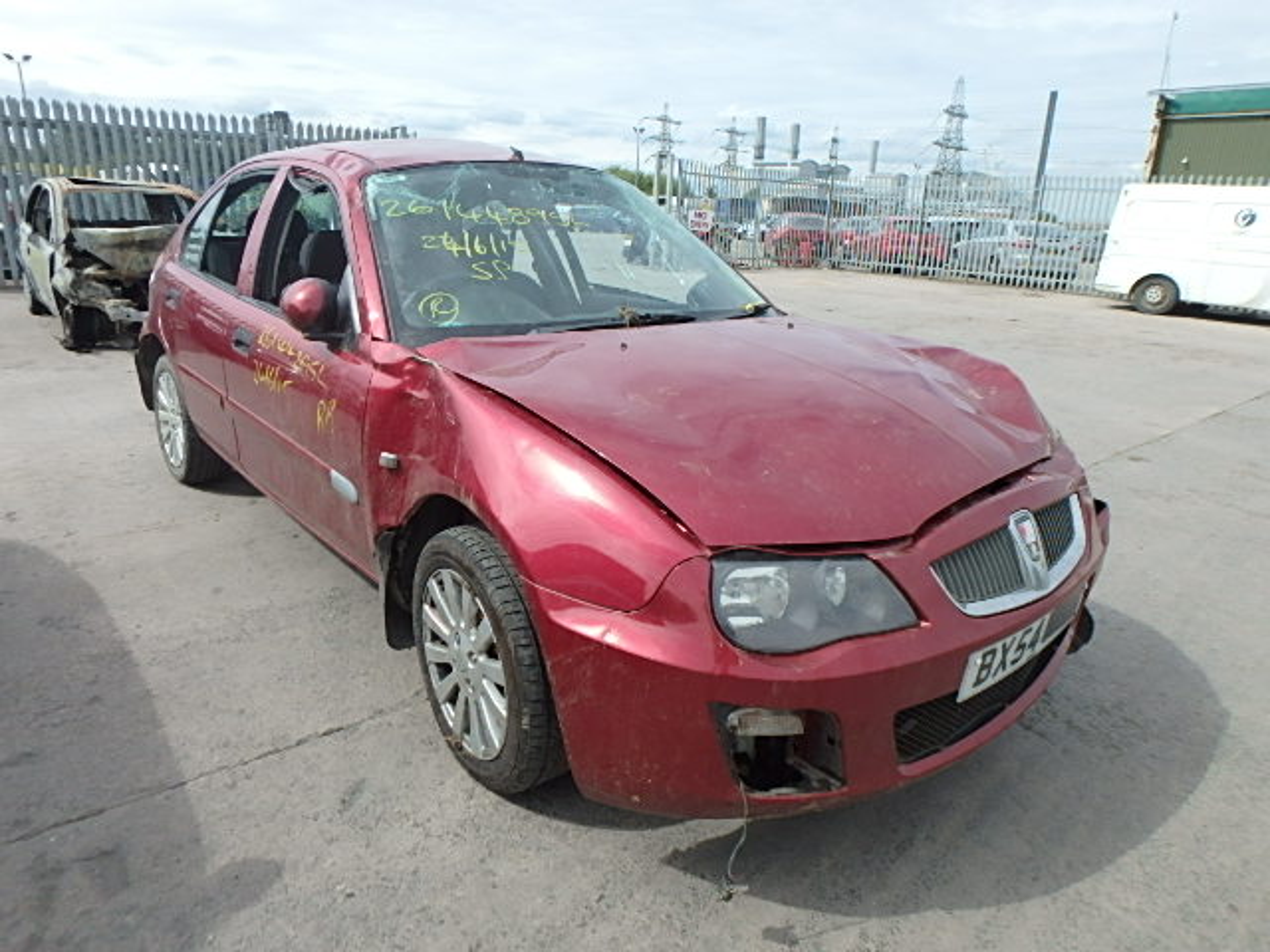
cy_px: 476
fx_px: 770
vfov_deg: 63.4
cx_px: 635
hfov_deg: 79.0
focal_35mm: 21
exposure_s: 1/1000
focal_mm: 3.7
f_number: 3.5
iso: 125
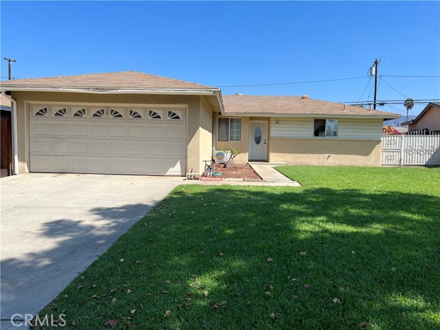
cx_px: 220
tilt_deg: -4.0
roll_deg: -0.1
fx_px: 330
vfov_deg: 53.1
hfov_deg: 67.3
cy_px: 165
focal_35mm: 26
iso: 50
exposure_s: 1/3165
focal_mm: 5.7
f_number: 1.5
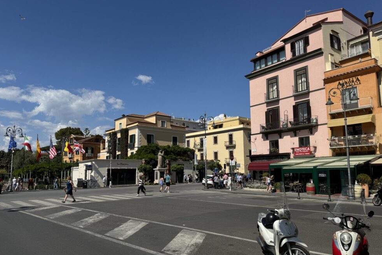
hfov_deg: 69.4
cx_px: 190
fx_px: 276
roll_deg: +0.2
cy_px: 141
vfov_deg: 49.5
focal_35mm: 26
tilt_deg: +4.6
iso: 80
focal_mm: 6.76
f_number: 1.78
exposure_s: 1/7937
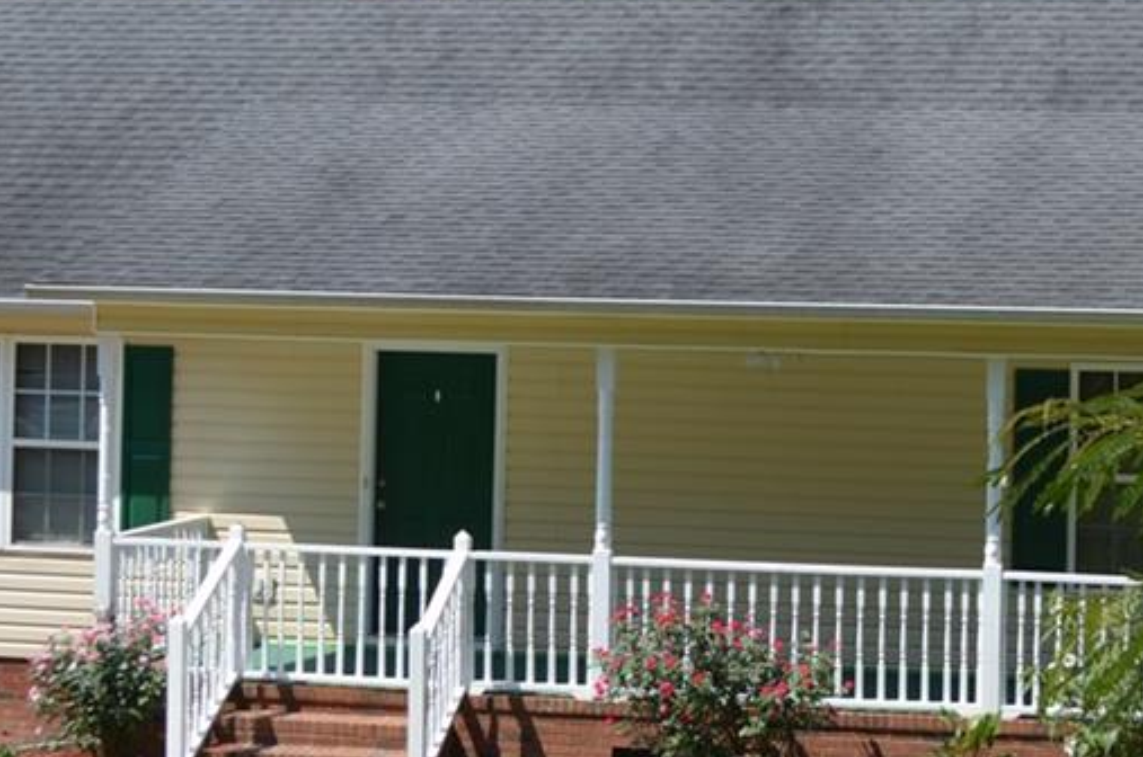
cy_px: 228
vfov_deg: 14.0
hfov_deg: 21.0
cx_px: 782
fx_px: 3074
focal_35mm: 97
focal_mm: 32
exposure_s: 1/250
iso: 100
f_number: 7.1
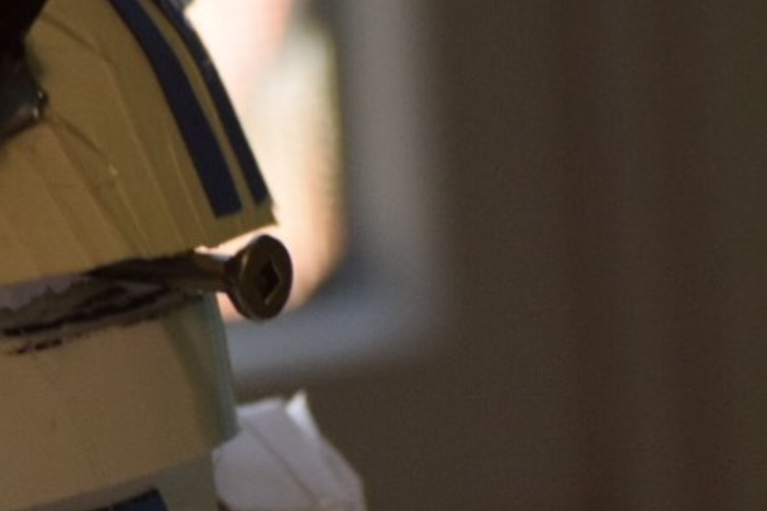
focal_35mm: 411
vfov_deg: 3.3
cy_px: 865
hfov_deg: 5.0
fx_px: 8756
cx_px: -70
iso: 1000
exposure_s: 1/125
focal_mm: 70
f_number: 4.2
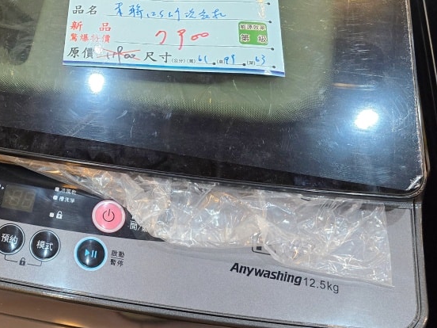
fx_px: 631
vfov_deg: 28.6
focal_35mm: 50
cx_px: 66
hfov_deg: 36.4
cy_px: 77
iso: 640
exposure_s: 1/120
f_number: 1.7
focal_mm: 6.3
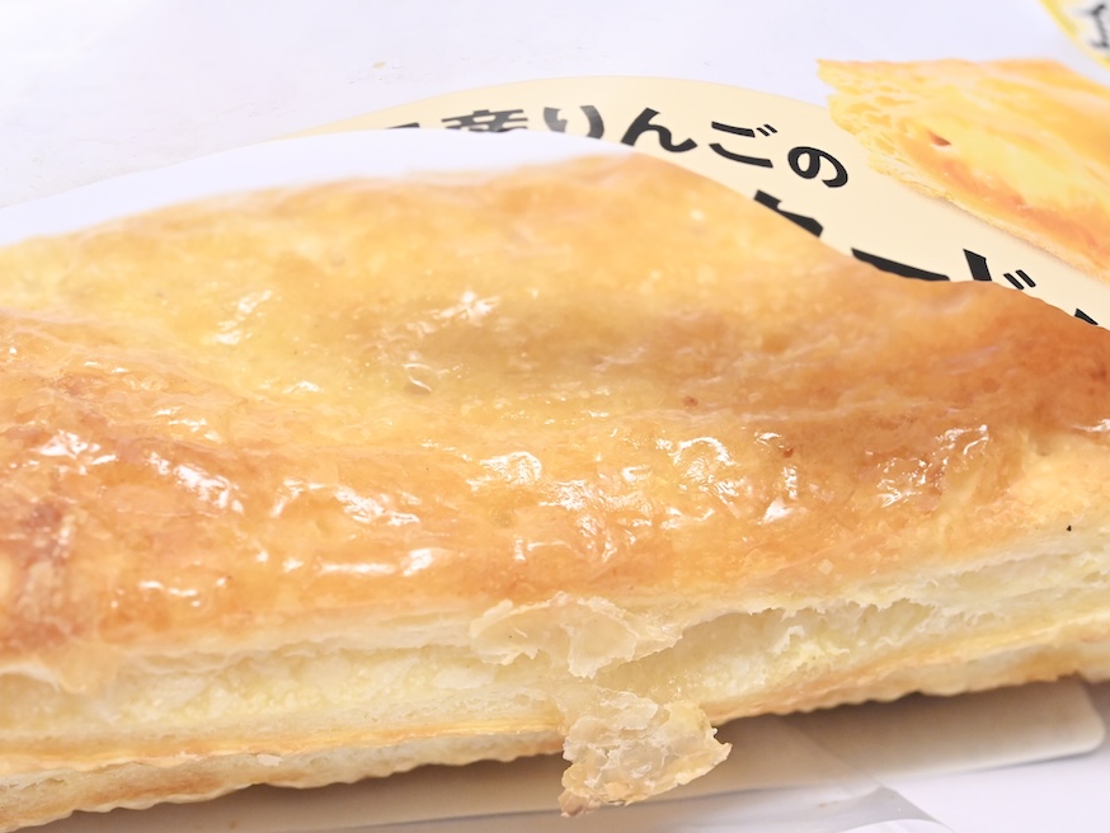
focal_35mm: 66
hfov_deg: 29.4
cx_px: 560
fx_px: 2117
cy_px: 421
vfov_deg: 22.3
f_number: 10
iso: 6400
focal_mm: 60
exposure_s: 1/160
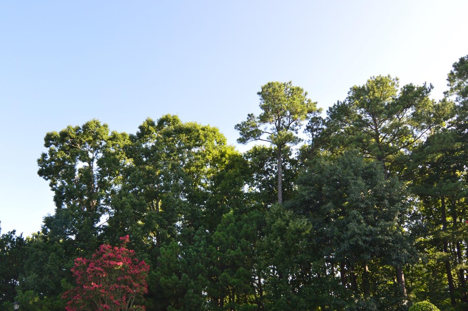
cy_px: 217
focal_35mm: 24
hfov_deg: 74.0
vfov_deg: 52.1
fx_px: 308
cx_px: 200
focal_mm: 11
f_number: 9
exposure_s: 1/125
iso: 400
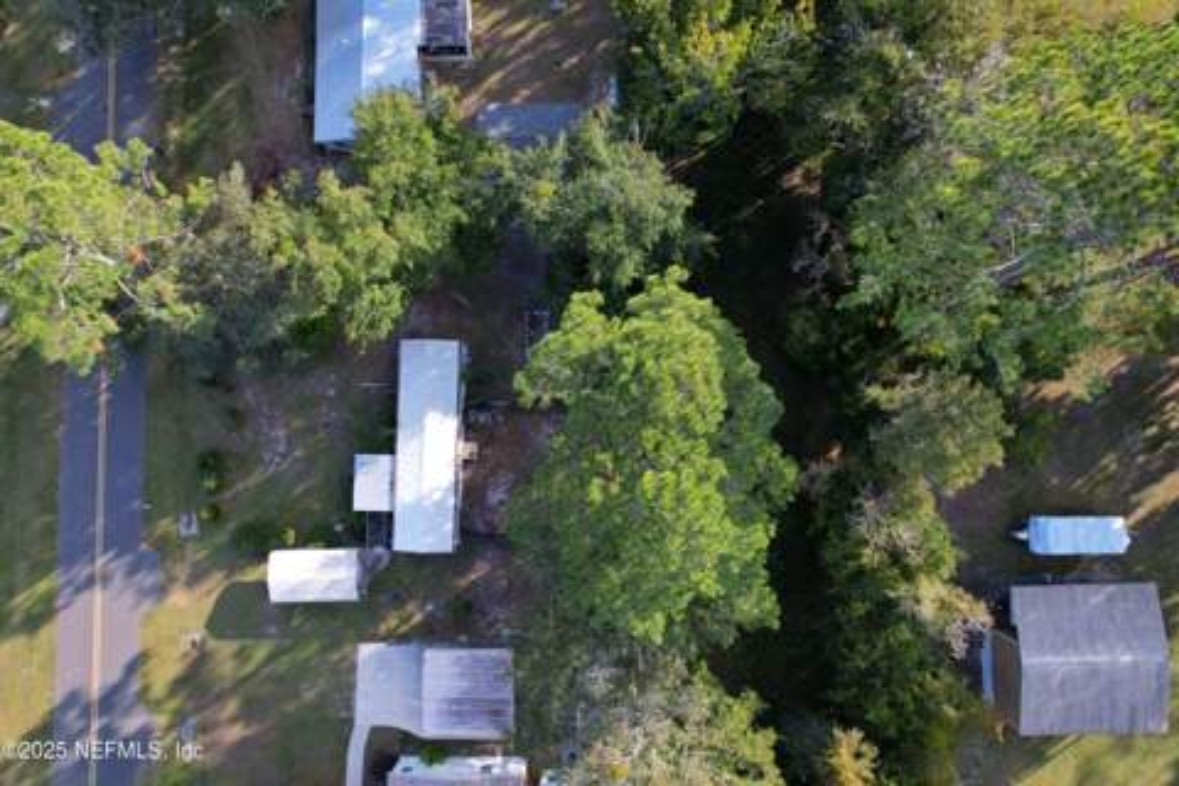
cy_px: 393
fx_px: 720
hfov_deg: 78.6
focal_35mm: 22
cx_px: 590
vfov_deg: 57.2
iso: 100
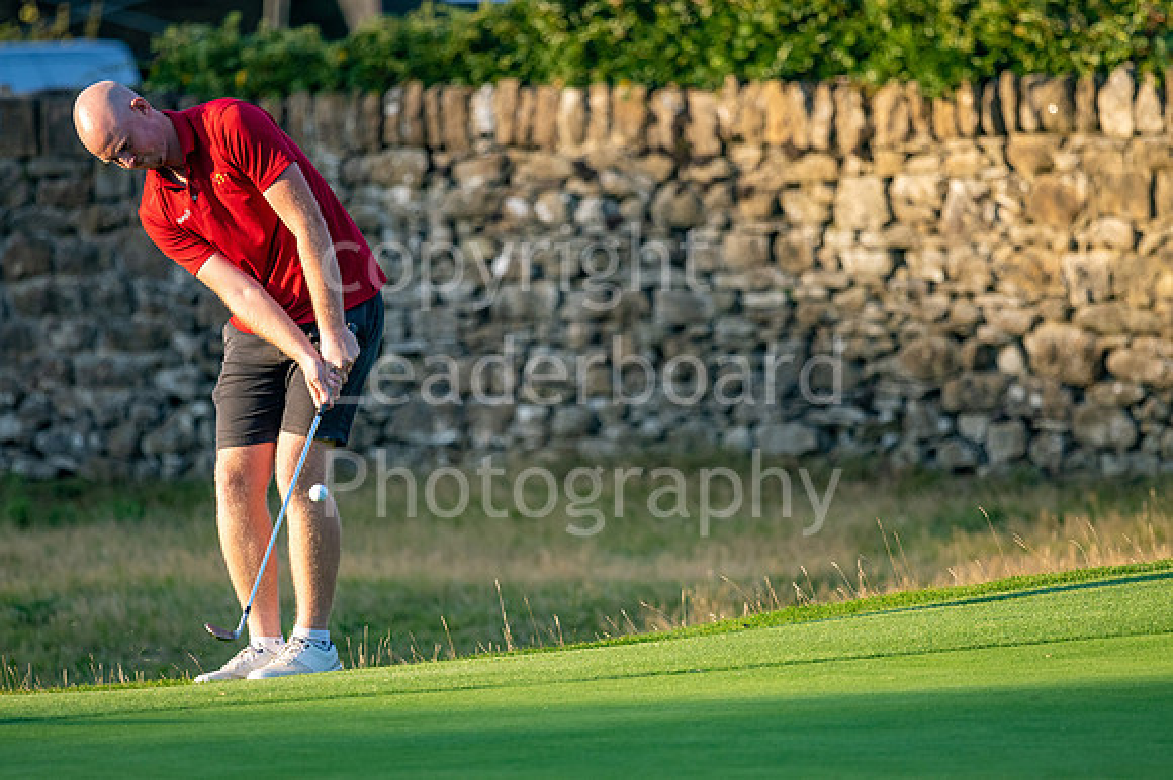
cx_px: 586
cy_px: 390
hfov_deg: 4.6
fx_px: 14654
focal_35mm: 450
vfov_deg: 3.1
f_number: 4
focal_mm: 300
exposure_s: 1/1000
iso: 200
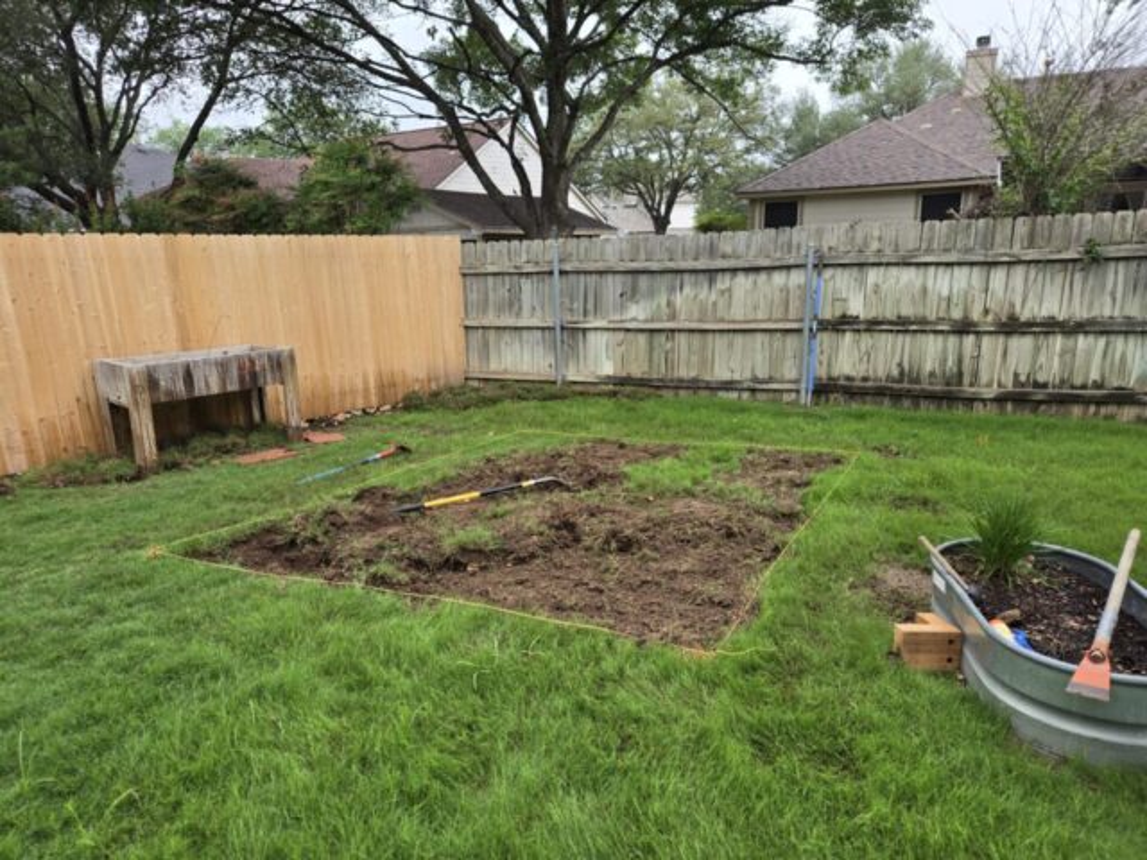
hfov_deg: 73.9
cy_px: 430
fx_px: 762
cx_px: 574
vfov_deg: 58.9
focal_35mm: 23
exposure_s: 1/180
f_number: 1.8
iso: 25
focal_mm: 5.4
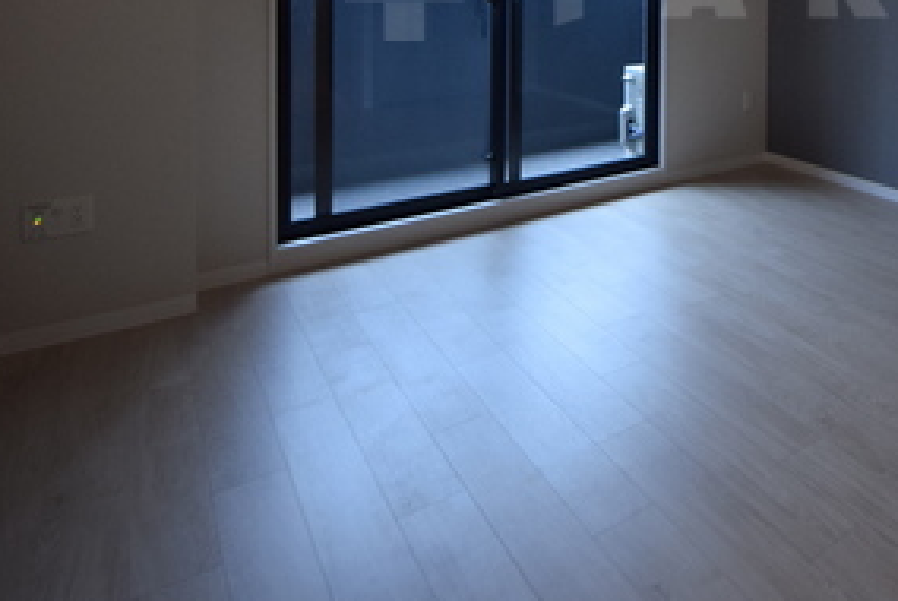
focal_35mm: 27
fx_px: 674
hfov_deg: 57.2
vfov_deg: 41.0
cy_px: -17
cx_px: 819
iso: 800
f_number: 4.5
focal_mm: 8
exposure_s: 1/60
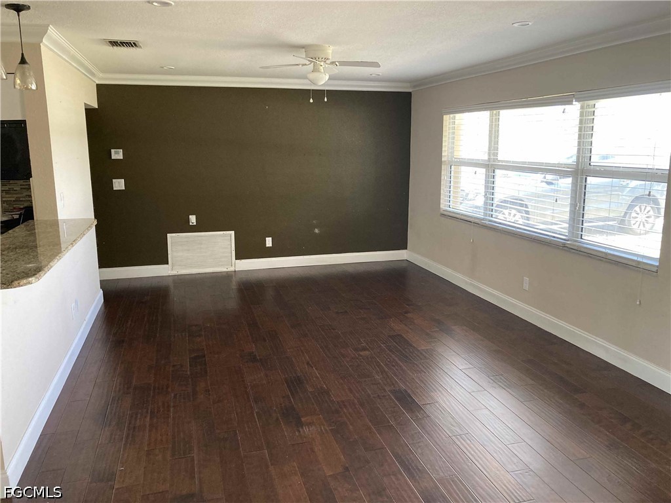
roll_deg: -0.2
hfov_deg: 63.4
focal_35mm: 28
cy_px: 252
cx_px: 336
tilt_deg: -10.5
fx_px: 543
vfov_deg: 49.7
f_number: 1.8
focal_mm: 3.99
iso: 160
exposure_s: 1/60
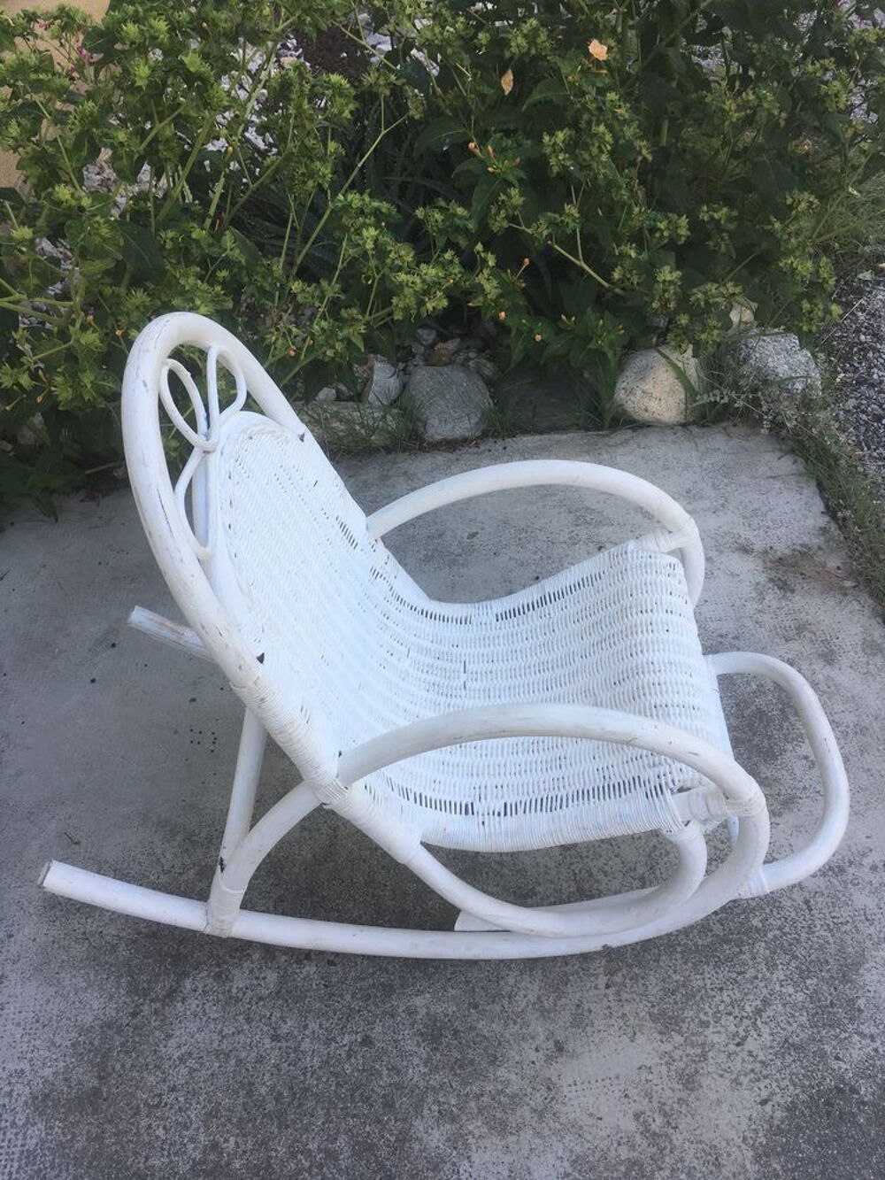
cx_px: 442
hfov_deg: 48.2
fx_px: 988
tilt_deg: -45.4
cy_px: 590
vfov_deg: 61.7
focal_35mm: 29
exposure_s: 1/100
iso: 25
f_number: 2.2
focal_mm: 4.15
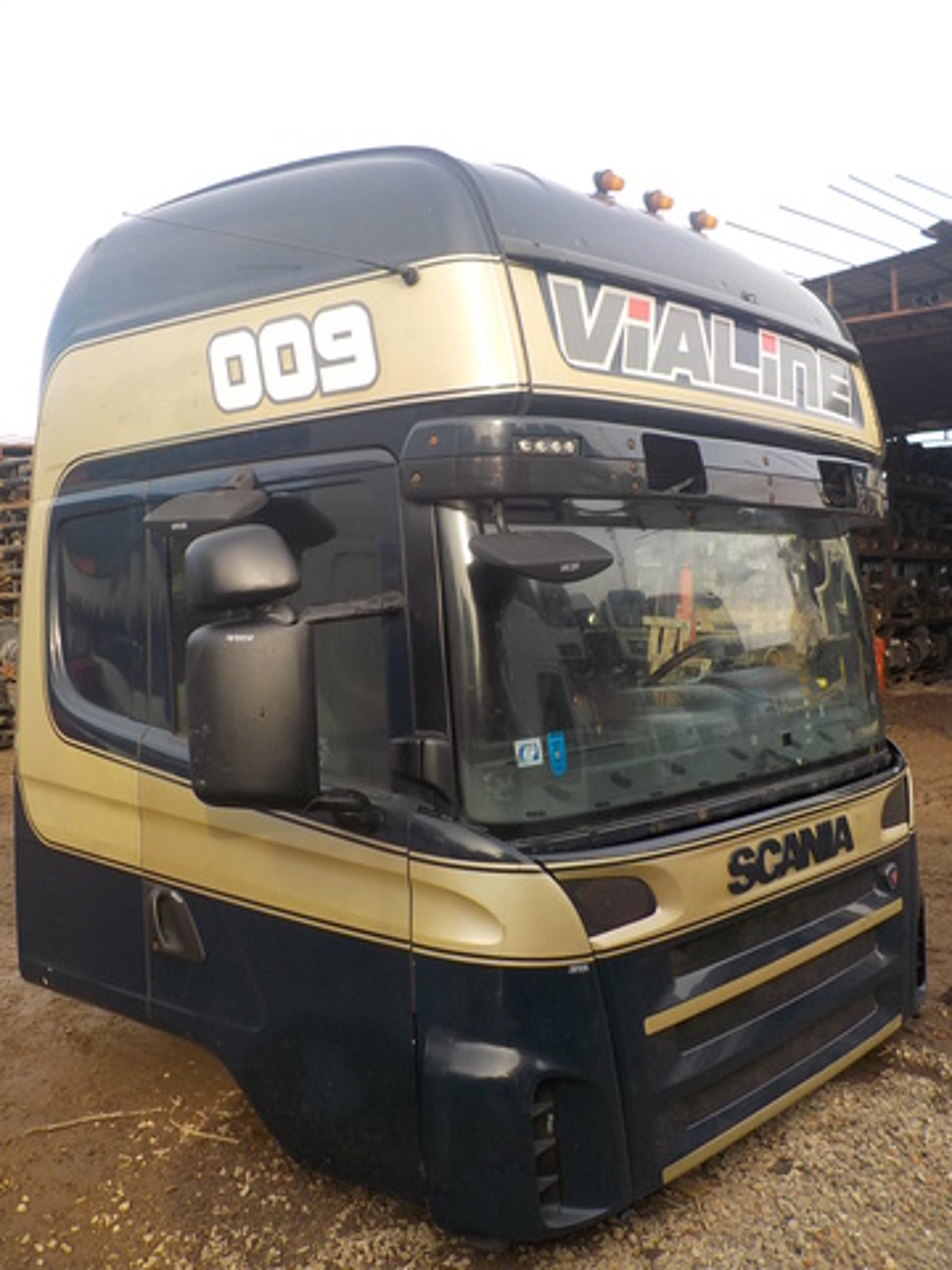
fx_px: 1100
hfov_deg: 46.8
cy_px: 635
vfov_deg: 60.0
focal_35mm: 30
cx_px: 476
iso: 125
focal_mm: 4.1
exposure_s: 1/250
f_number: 3.3
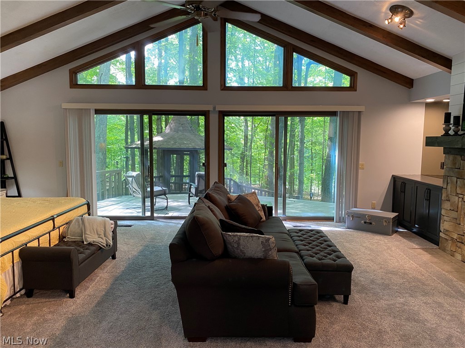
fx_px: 349
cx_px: 232
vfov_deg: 53.1
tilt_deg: -4.7
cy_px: 174
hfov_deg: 67.3
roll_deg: -1.0
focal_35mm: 26
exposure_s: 1/60
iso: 160
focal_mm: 4.25
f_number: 1.8
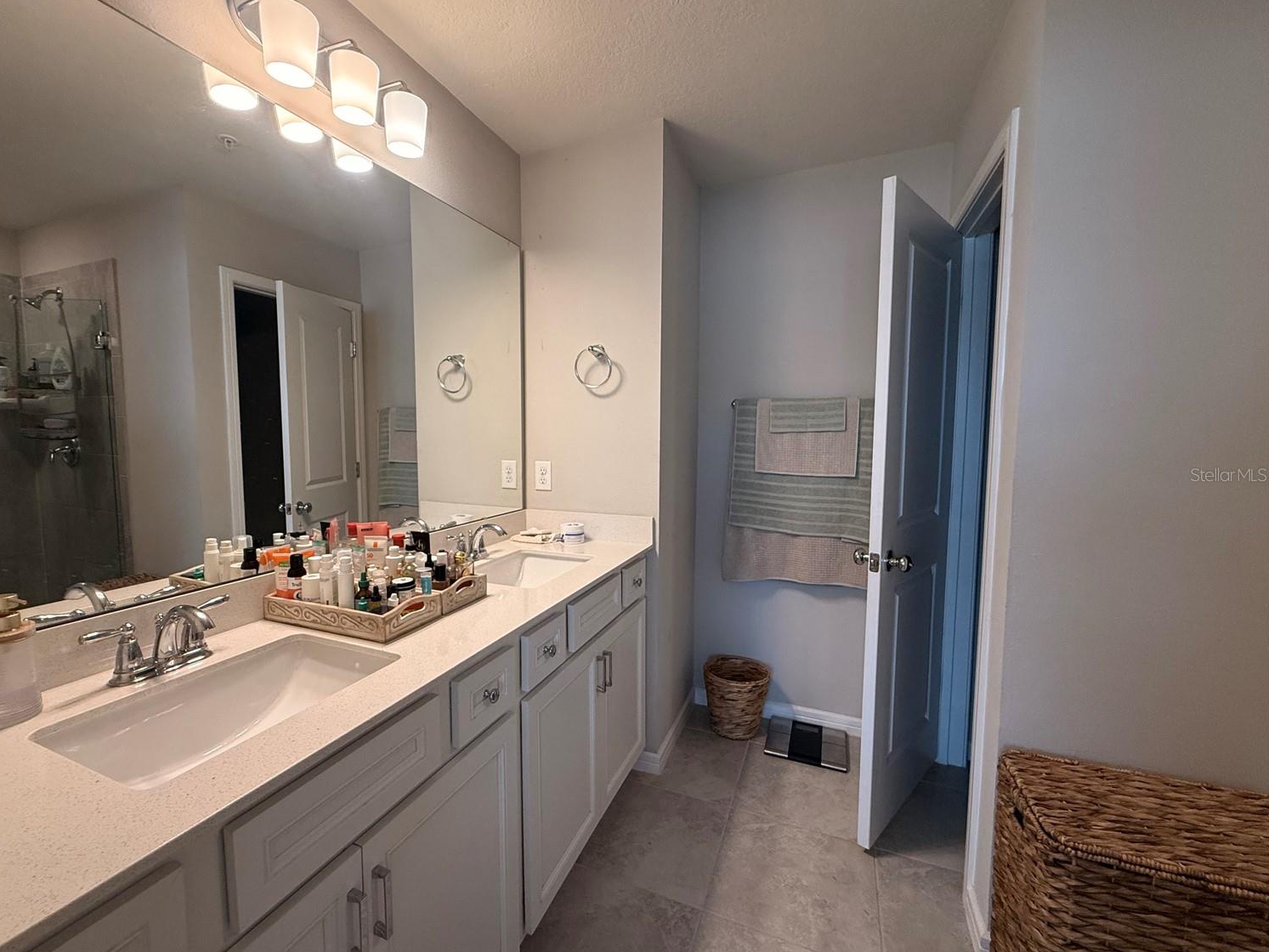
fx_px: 550
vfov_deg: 81.8
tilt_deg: -3.6
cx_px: 591
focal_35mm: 15
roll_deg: -0.3
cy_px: 474
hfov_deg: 98.0
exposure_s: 1/120
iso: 250
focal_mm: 2.22
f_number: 2.2
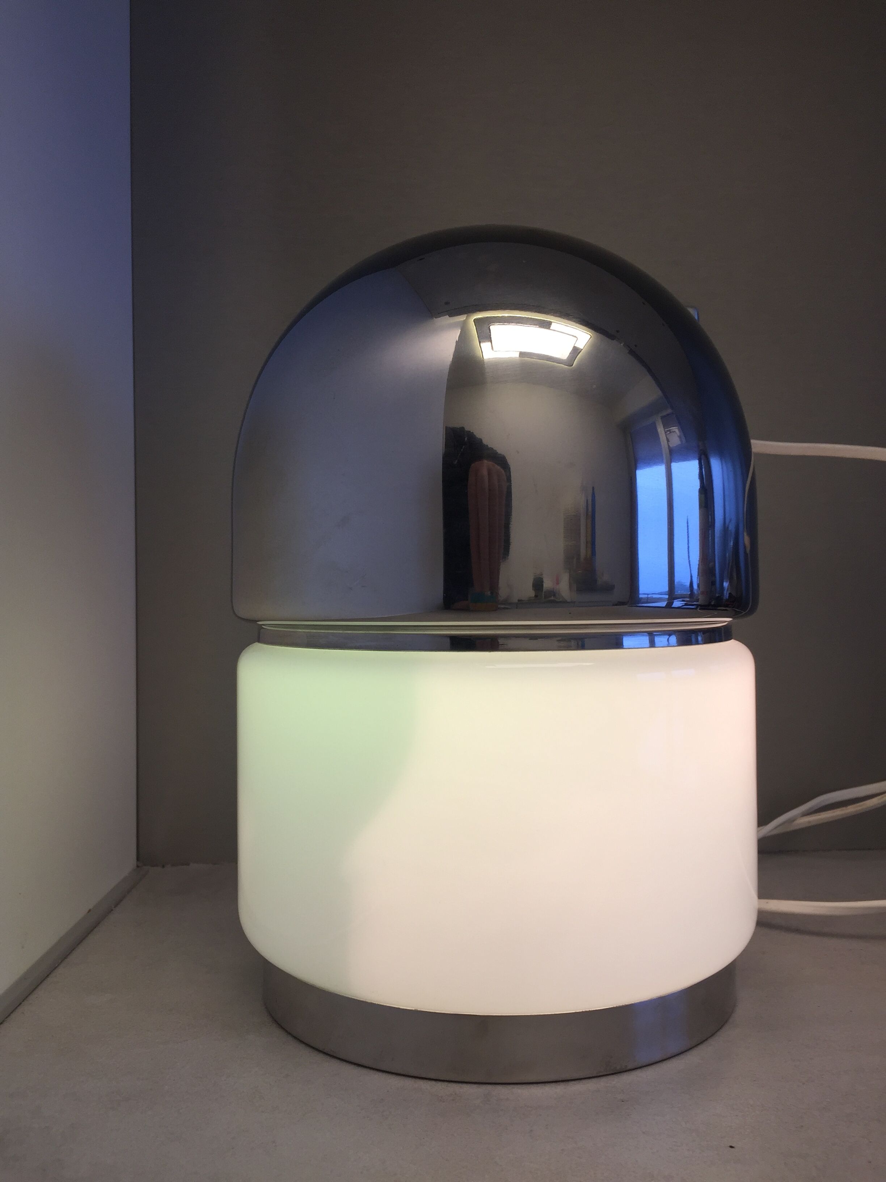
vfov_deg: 61.7
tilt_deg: +0.2
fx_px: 990
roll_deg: +1.3
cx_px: 443
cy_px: 591
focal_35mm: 29
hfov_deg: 48.2
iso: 32
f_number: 2.2
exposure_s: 1/100
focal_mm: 4.15
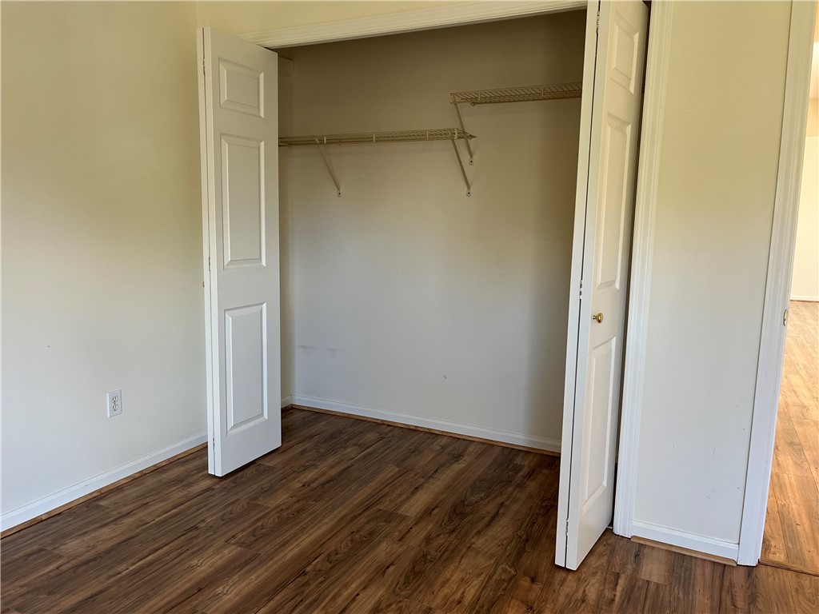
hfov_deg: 67.3
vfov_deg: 53.1
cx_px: 410
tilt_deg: -8.6
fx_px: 615
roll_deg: -0.8
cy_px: 307
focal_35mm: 26
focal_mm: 5.1
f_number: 1.6
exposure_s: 1/109
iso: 125
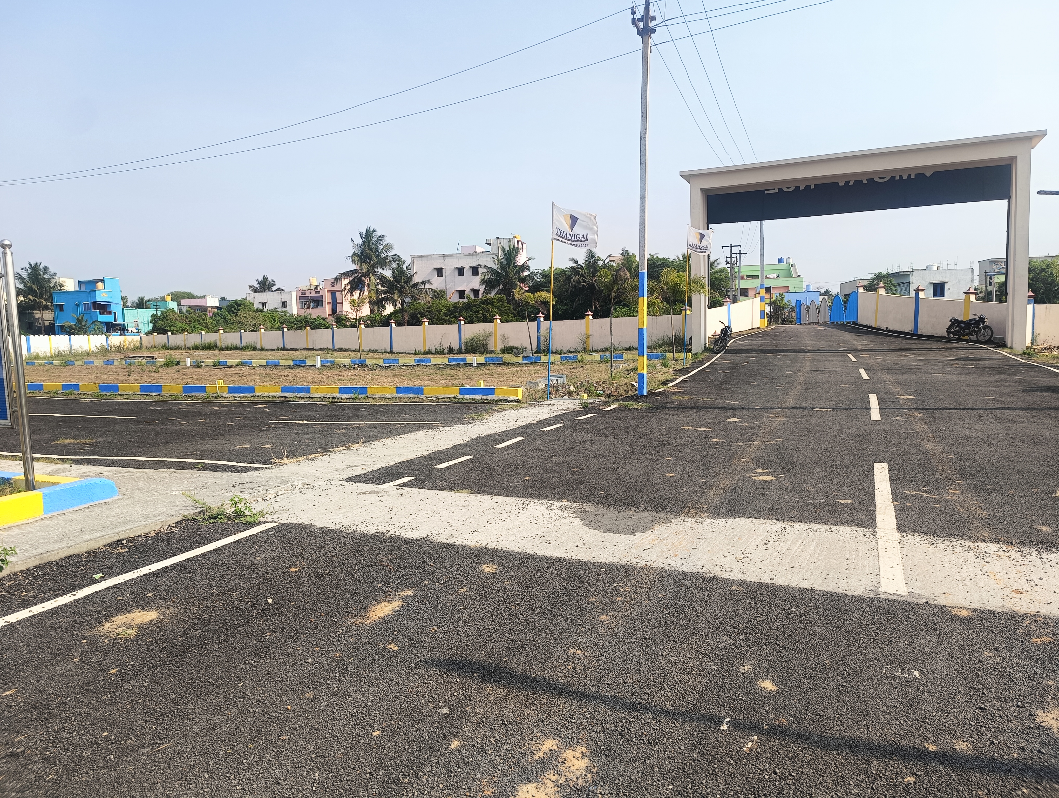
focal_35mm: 23
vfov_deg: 59.0
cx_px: 530
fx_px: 705
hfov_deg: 73.8
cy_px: 399
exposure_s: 1/507
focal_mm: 6.06
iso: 50
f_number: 1.69
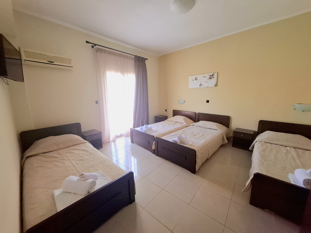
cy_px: 116
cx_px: 156
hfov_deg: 106.2
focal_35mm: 13
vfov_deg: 89.9
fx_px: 117
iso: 160
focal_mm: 1.74
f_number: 2.2
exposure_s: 1/33
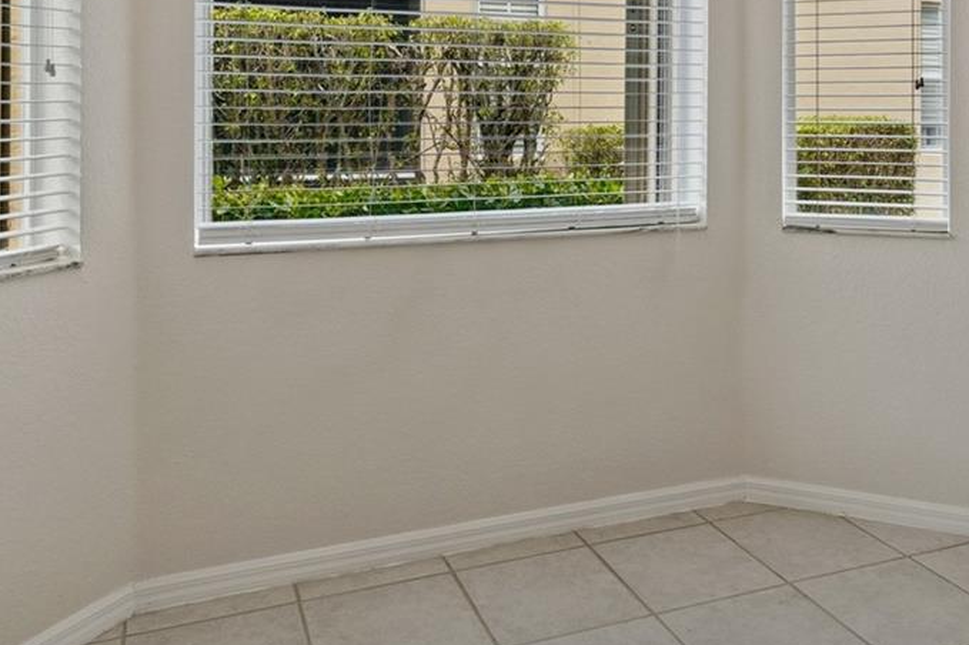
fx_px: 888
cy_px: 123
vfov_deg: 38.3
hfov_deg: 56.9
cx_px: 571
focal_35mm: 33
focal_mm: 14
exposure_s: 1/500
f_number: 9
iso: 250
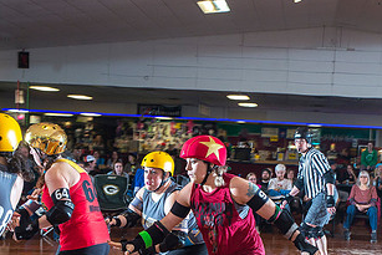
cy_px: 218
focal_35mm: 68
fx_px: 722
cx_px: 229
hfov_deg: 29.6
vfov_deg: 19.7
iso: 800
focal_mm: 36
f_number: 5.6
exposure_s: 1/160
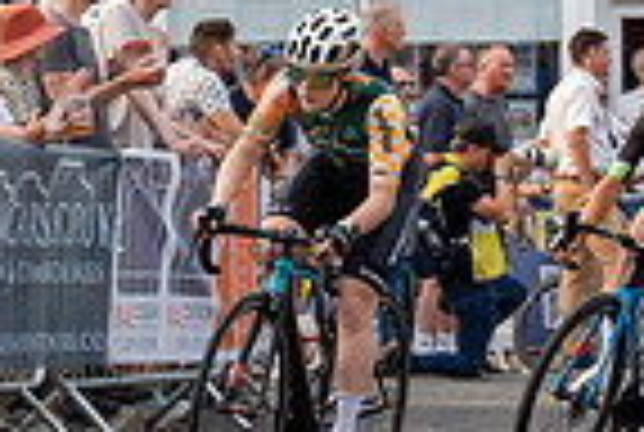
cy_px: -47
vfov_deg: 3.5
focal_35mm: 393
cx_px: -104
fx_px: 7045
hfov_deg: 5.2
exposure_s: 1/1000
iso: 500
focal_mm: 94
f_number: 4.5
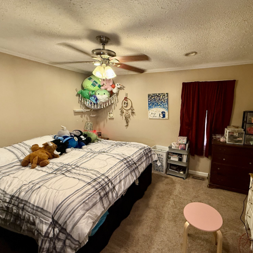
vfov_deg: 84.0
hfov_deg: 83.0
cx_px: 151
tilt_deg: -8.4
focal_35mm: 17
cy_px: 125
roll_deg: -0.8
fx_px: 141
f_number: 2.2
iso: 400
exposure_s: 1/60
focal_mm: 2.22
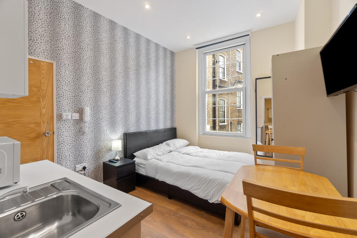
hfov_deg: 100.4
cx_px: 178
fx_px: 149
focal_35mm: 15
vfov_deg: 77.3
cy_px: 119
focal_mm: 10
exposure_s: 1/13
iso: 100
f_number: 4
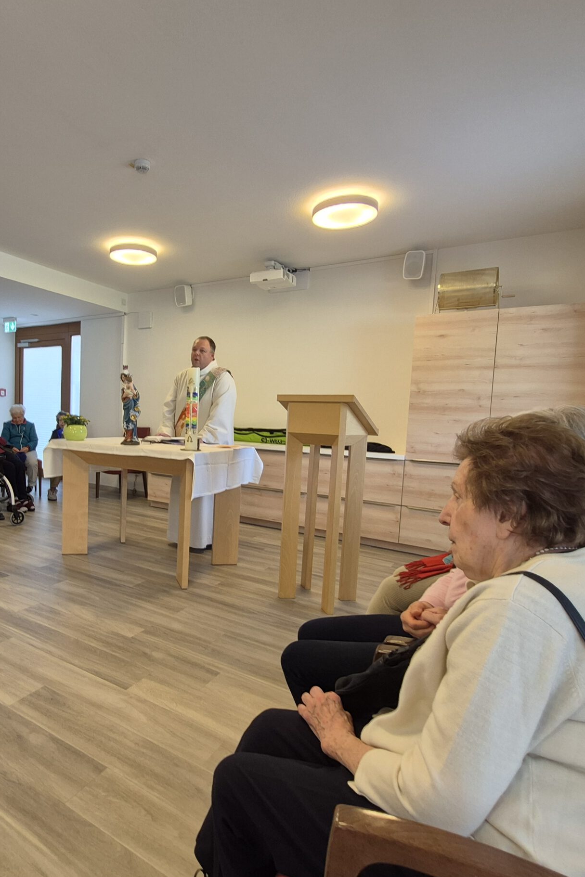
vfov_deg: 86.9
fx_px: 463
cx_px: 150
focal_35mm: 19
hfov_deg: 61.2
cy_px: 451
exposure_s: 1/50
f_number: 2.2
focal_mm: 1.74
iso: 50
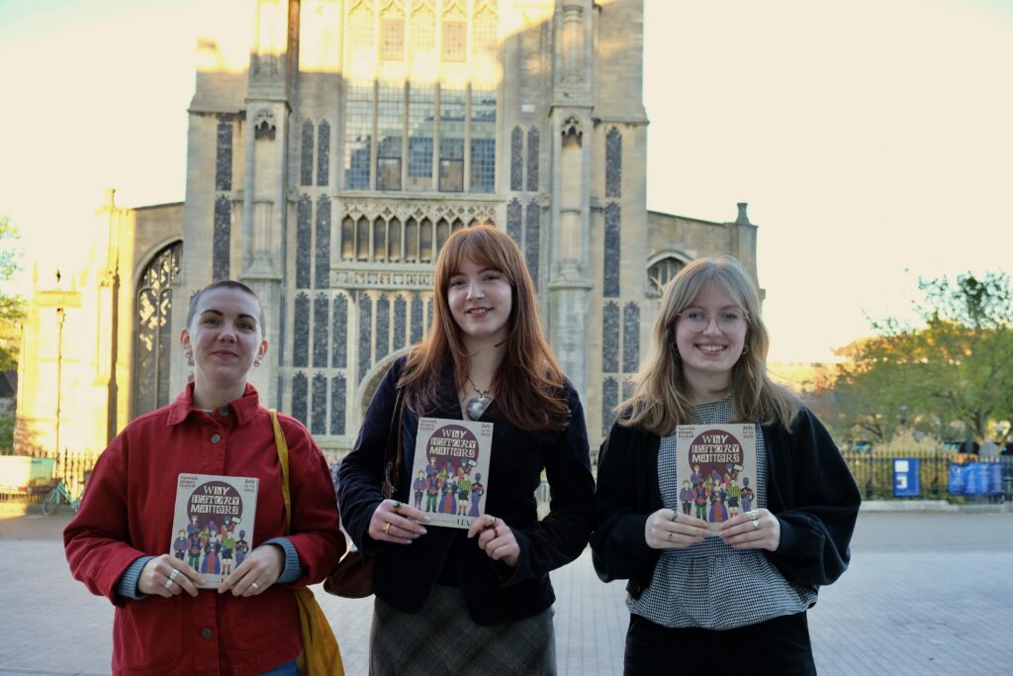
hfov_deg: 48.5
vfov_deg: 33.4
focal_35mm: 40
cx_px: 506
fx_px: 1126
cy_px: 338
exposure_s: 1/120
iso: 400
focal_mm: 26.5
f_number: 4
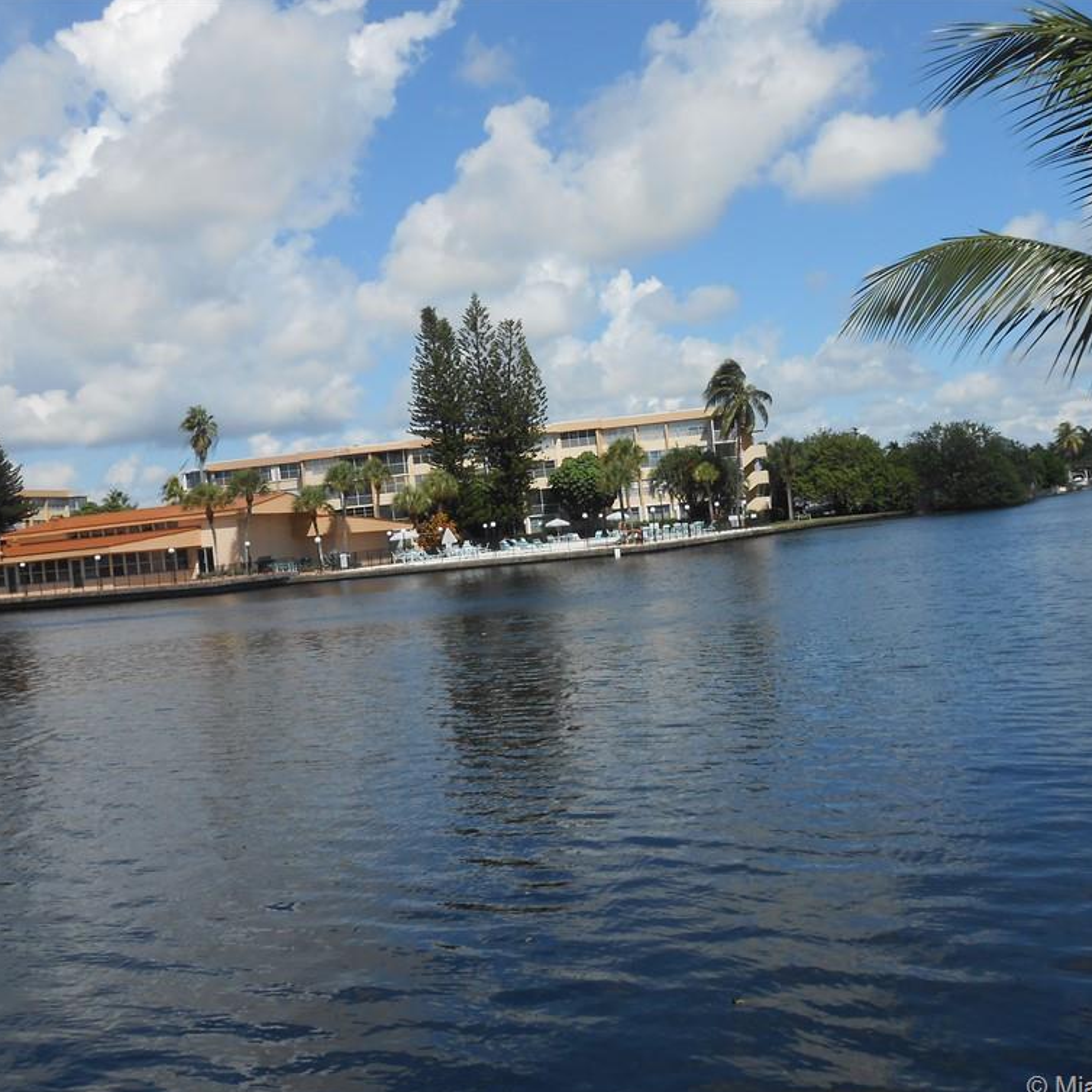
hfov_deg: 46.0
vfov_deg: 46.0
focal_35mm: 36
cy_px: 552
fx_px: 1285
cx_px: 595
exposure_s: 1/1250
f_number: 3.8
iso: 80
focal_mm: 5.3
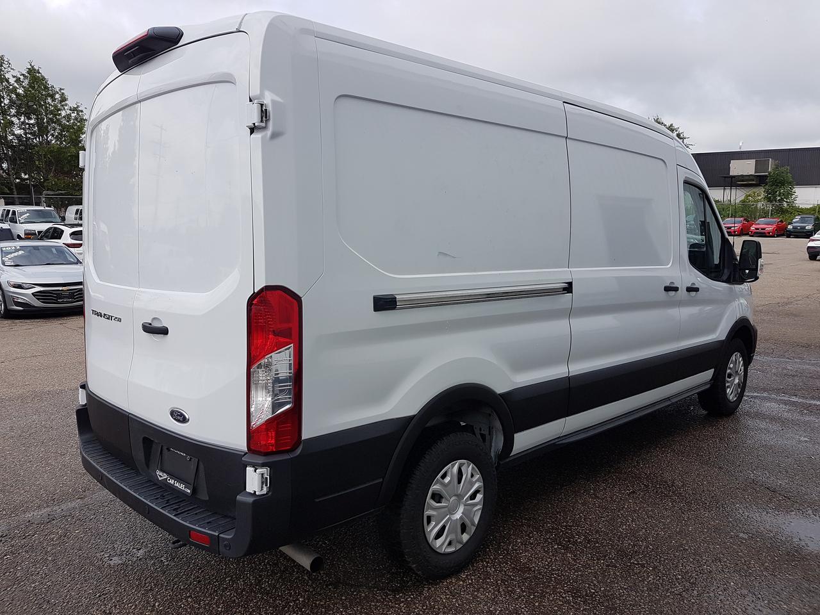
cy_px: 308
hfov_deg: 67.3
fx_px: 616
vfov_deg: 53.1
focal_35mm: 26
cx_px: 410
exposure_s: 1/1872
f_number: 1.7
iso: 40
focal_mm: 4.2
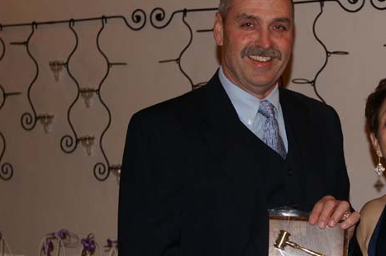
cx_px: 340
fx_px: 846
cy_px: 114
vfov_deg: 17.2
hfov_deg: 25.0
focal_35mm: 79
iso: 200
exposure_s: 1/60
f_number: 3.5
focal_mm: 24
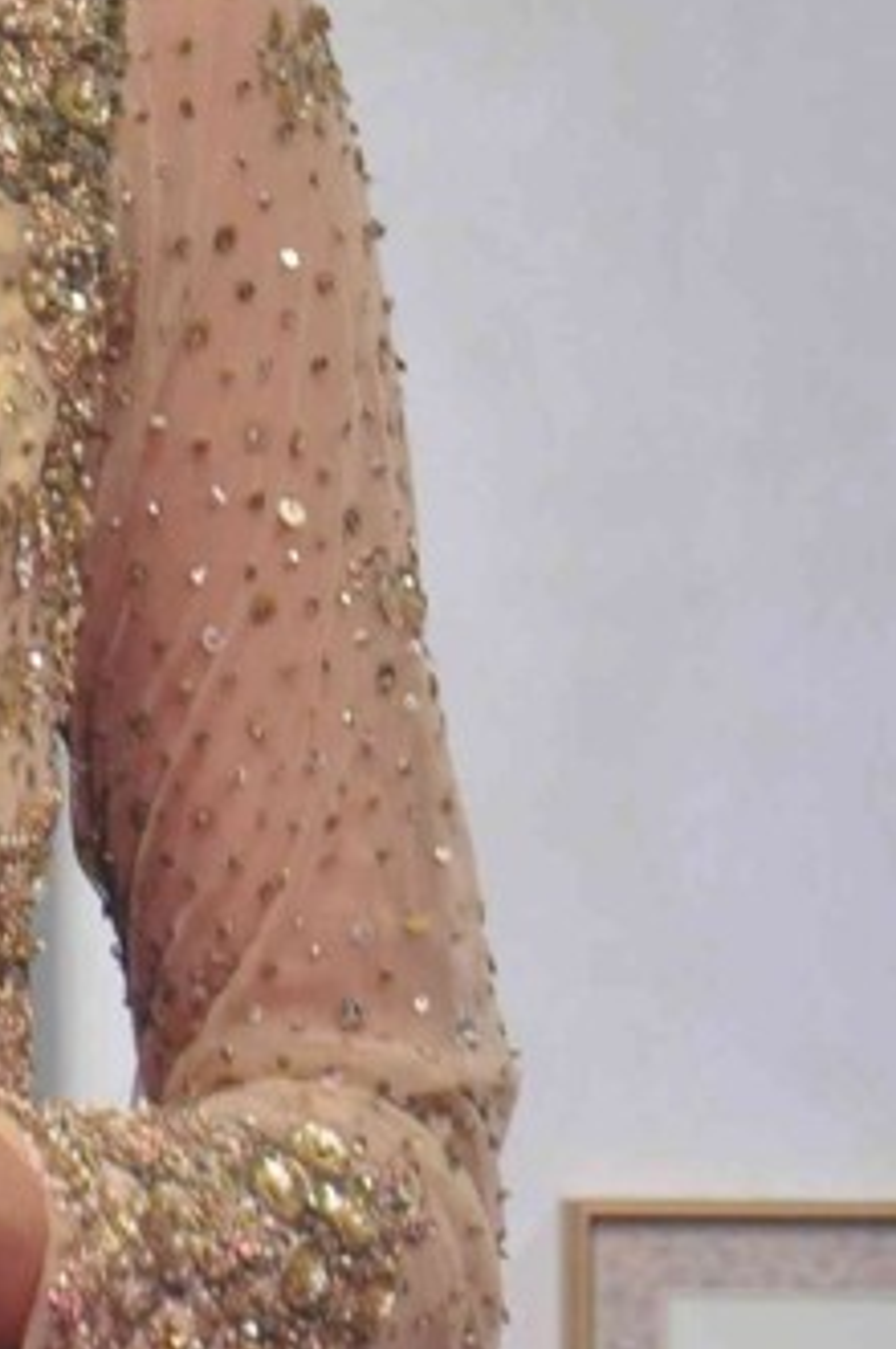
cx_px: -554
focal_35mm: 627
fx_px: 23455
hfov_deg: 2.2
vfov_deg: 3.3
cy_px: 448
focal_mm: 92
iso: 1250
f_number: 10
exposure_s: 1/125
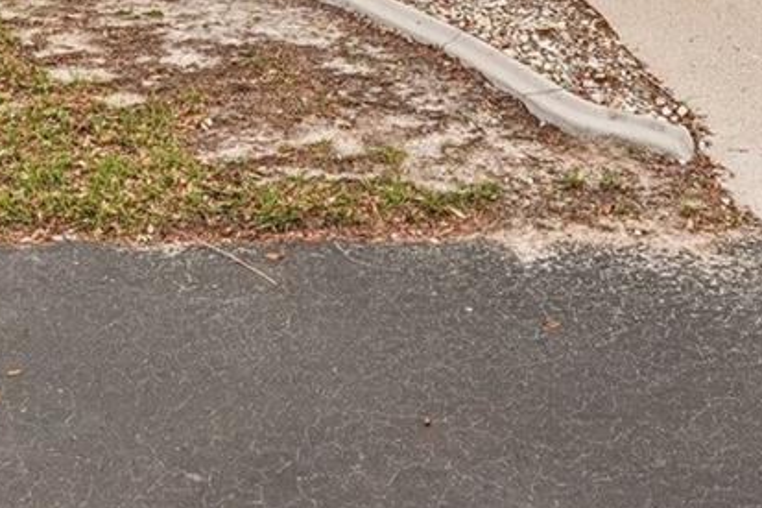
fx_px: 1312
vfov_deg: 19.1
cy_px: -259
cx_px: 327
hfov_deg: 32.3
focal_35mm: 62
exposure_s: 1/500
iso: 400
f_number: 8
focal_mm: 16
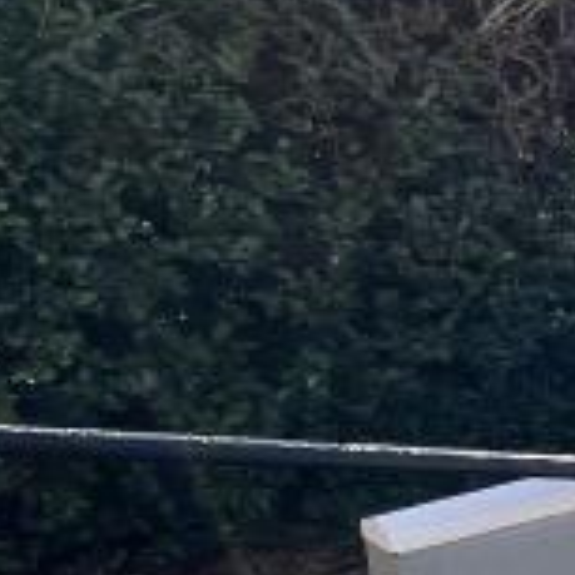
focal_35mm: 77
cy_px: 308
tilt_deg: -13.8
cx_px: 1541
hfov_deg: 13.1
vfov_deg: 22.5
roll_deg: -0.5
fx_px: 1447
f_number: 1.8
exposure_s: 1/978
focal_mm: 1.57
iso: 32
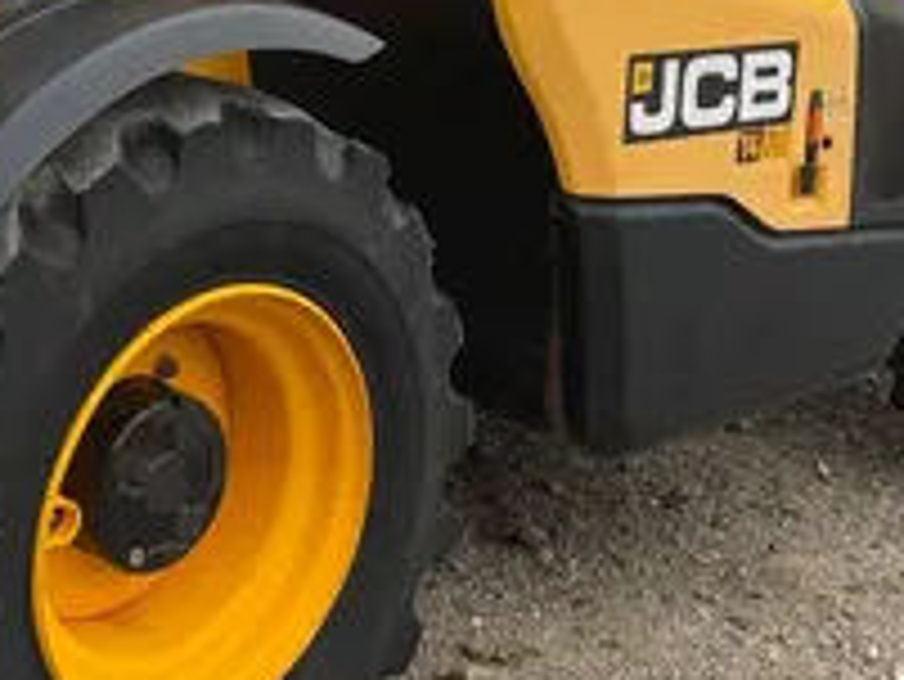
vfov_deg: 19.8
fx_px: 1855
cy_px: -65
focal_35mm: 71
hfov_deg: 26.5
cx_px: 90
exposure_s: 1/307
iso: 32
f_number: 1.6
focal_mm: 4.2
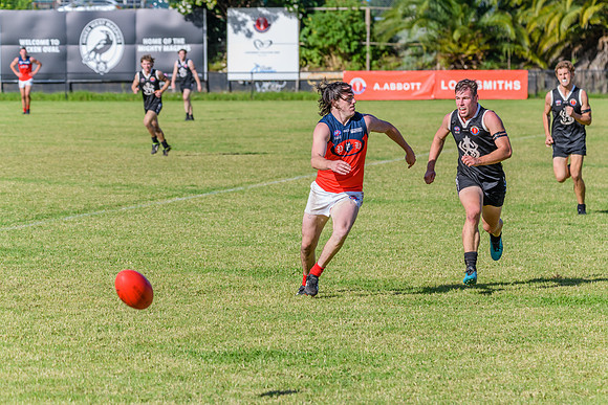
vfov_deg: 6.1
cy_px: 185
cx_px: 331
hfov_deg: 9.1
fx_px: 3801
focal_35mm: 225
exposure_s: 1/2000
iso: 800
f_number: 8
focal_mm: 200
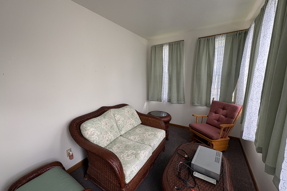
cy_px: 96
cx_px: 139
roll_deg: +1.1
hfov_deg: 100.4
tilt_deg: -9.8
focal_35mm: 15
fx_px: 120
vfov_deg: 77.3
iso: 64
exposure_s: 1/99
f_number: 2.2
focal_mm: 2.22
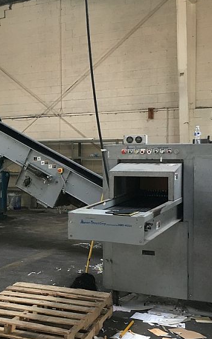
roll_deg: +1.1
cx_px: 1
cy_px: 183
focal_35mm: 55
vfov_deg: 36.9
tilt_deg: -3.4
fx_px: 509
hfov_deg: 22.6
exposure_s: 1/30
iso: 80
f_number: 2.2
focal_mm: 4.15
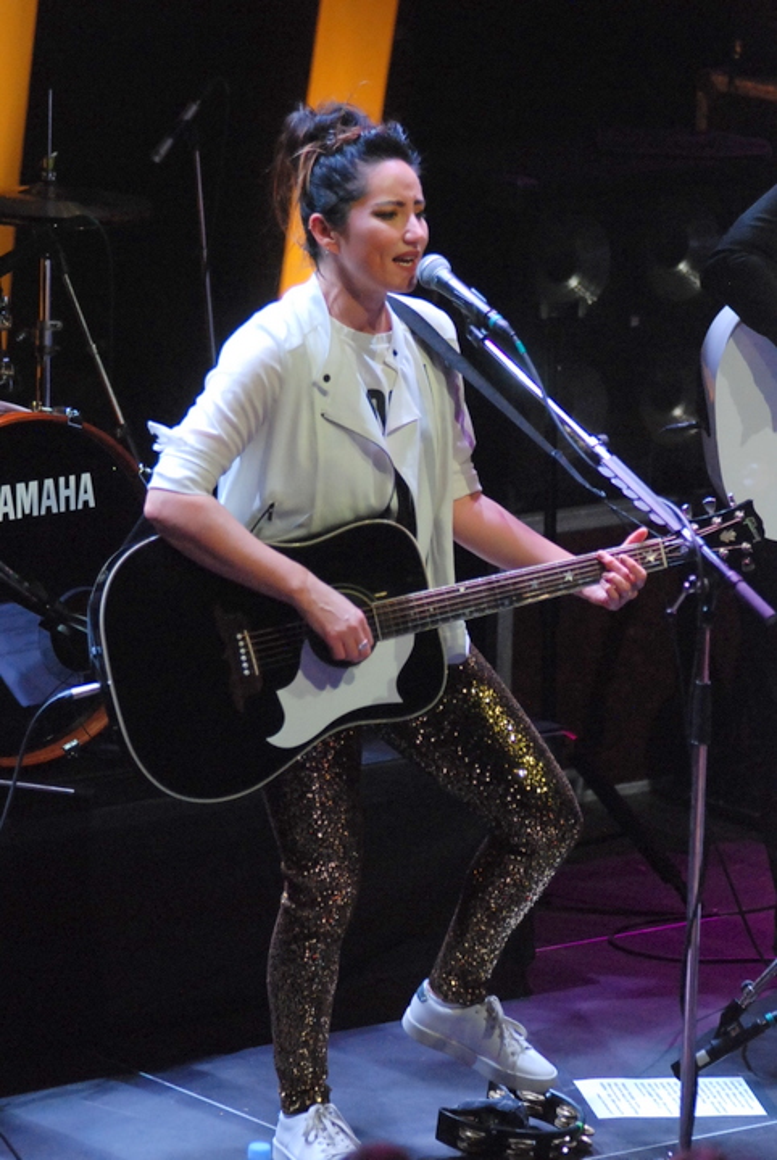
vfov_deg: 10.1
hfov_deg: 6.8
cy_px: 580
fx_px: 6537
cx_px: 388
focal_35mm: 202
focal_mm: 135
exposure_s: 1/500
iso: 1600
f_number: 2.8
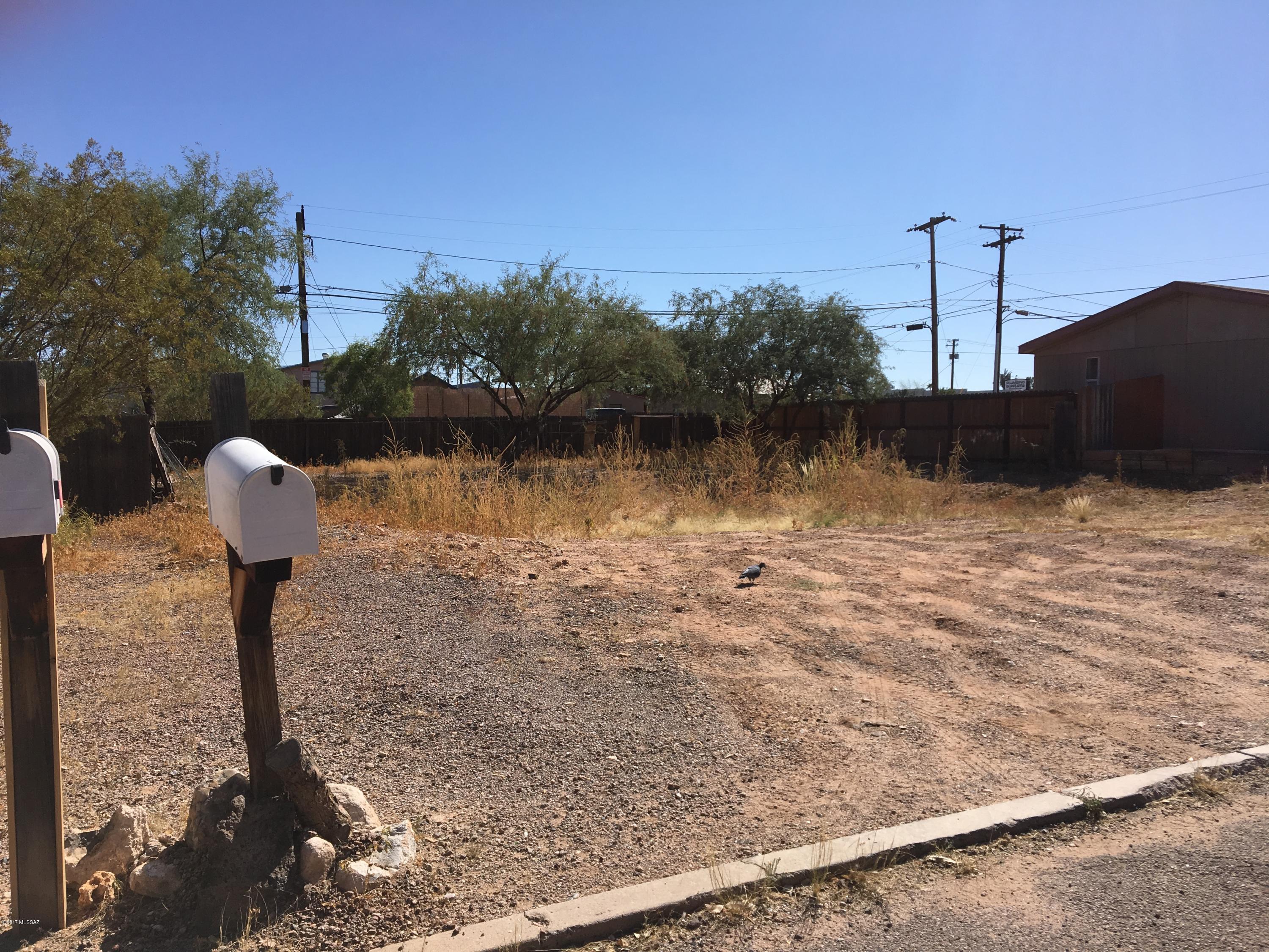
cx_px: 634
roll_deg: -0.1
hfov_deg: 61.7
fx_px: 1063
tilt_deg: -2.5
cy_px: 476
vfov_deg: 48.2
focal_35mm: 29
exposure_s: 1/2481
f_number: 2.2
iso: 25
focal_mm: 4.15
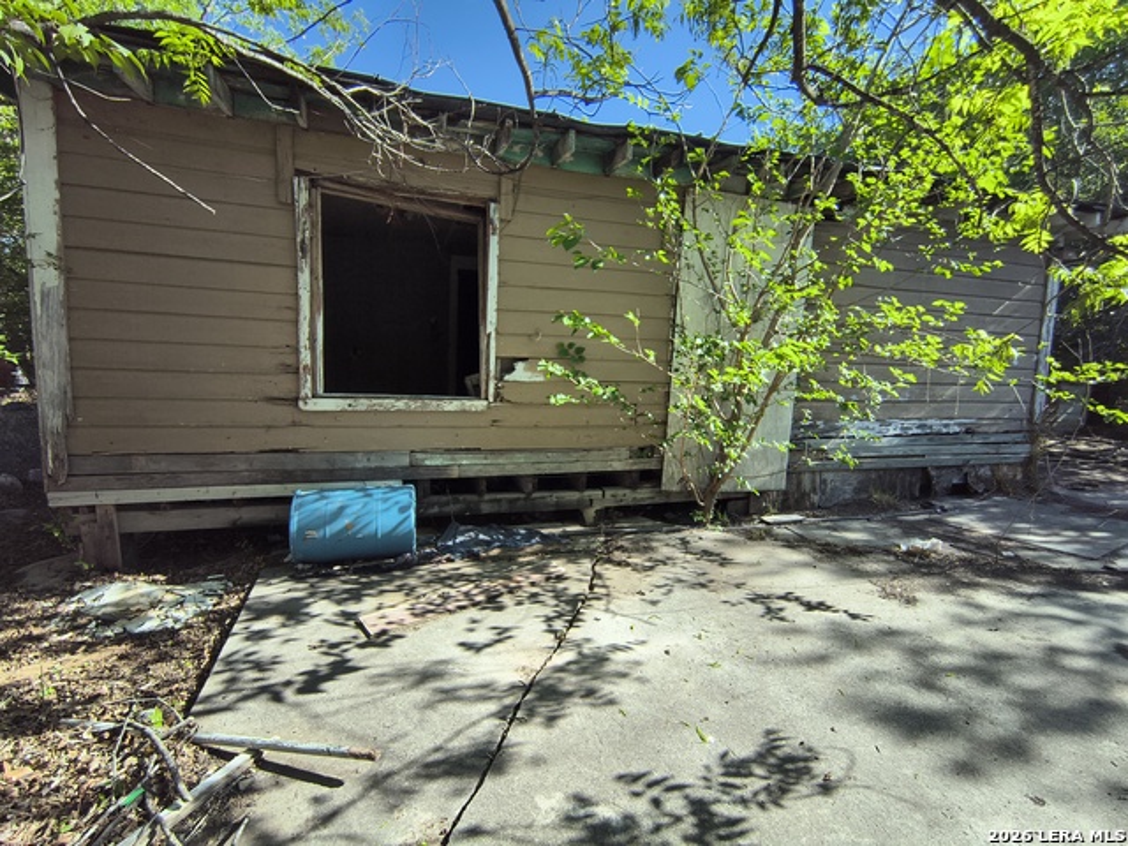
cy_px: 423
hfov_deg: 110.5
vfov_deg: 94.5
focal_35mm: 12
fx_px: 391
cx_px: 564
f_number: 2.2
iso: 101
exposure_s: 1/663
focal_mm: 2.13
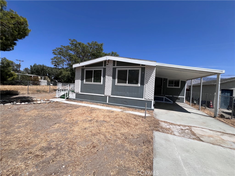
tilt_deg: -1.9
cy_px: 88
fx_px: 88
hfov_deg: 106.2
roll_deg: -3.0
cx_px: 118
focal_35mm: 13
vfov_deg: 89.9
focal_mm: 1.57
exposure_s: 1/2481
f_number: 1.8
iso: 32
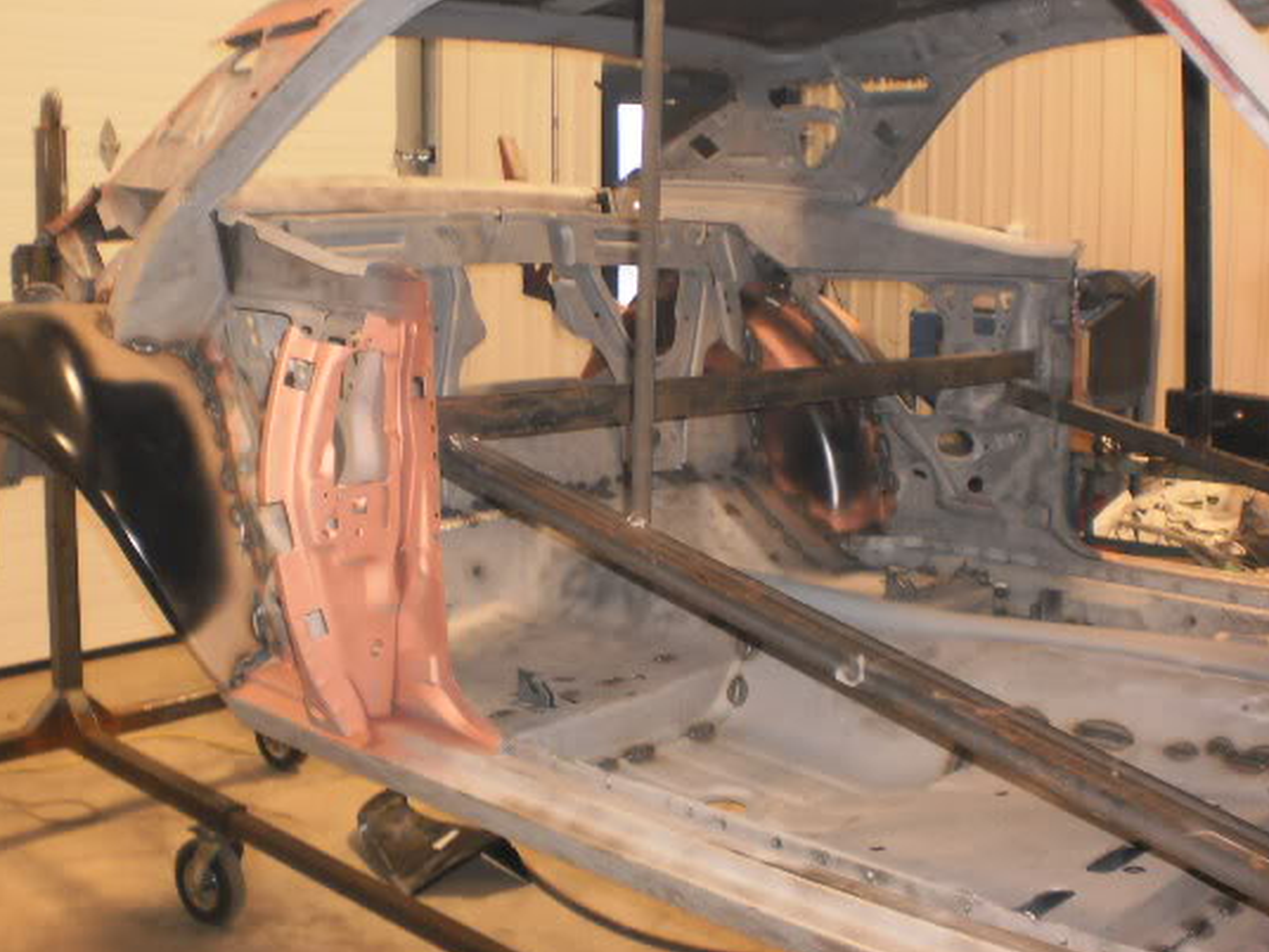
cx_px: 556
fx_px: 1576
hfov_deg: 43.8
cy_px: 395
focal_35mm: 43
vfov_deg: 33.5
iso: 200
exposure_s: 1/30
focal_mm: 6.3
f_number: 3.1
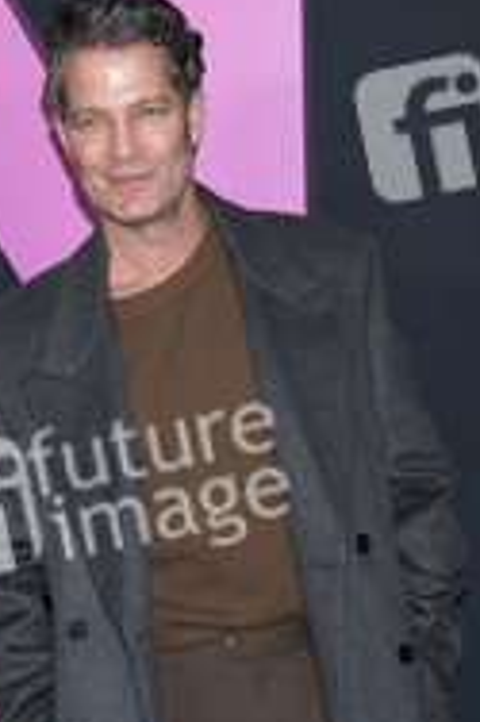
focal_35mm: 81
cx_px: 204
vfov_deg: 24.2
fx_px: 1623
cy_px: 687
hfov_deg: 16.8
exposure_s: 1/160
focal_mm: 38
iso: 400
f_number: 7.1
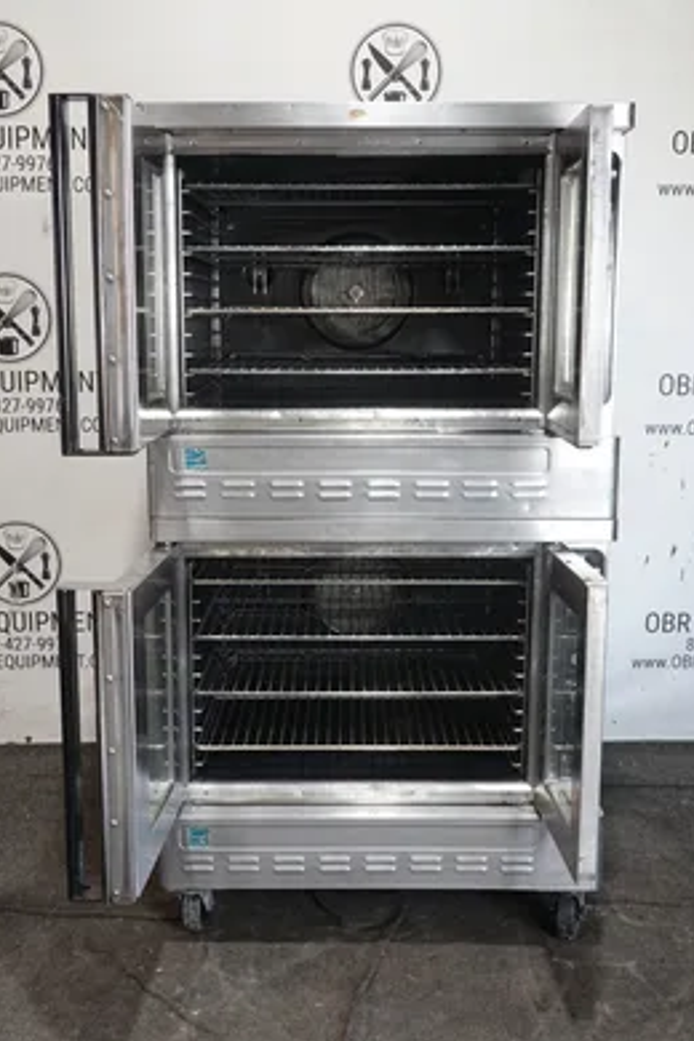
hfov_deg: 32.6
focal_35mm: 41
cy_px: 531
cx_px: 351
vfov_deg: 47.4
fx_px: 1185
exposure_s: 1/40
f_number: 3.5
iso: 640
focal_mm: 14.69
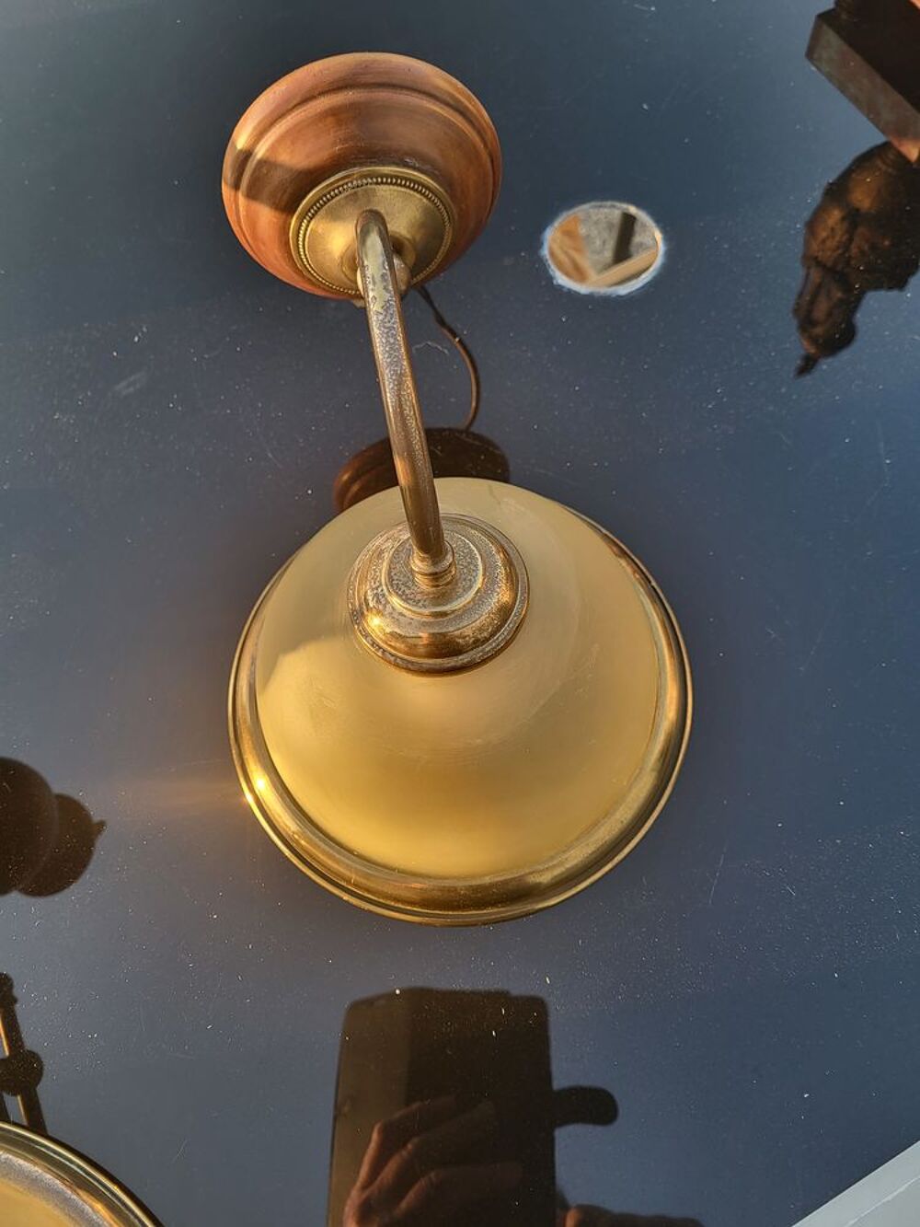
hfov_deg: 53.1
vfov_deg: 67.3
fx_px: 921
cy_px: 614
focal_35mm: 26
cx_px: 460
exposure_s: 1/100
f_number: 1.8
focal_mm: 5.4
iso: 64
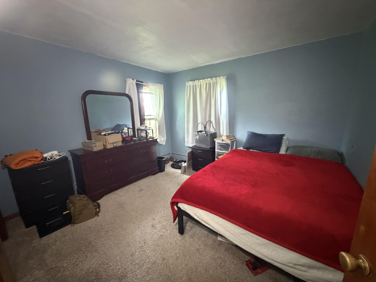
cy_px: 141
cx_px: 188
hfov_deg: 102.1
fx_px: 152
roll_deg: +1.4
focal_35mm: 14
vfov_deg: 85.7
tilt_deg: -10.9
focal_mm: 2.22
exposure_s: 1/40
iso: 1250
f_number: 2.2
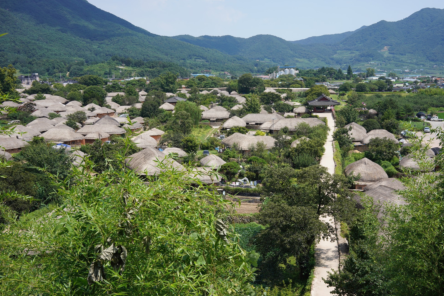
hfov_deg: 53.1
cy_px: 145
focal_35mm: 36
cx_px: 220
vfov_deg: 36.9
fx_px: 444
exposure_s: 1/100
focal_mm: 35
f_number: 11
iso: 100
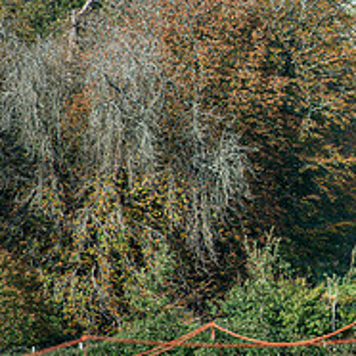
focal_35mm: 531
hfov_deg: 3.3
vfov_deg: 3.3
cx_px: 507
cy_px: 142
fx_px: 6178
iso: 125
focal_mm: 200
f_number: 4.5
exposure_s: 1/1000
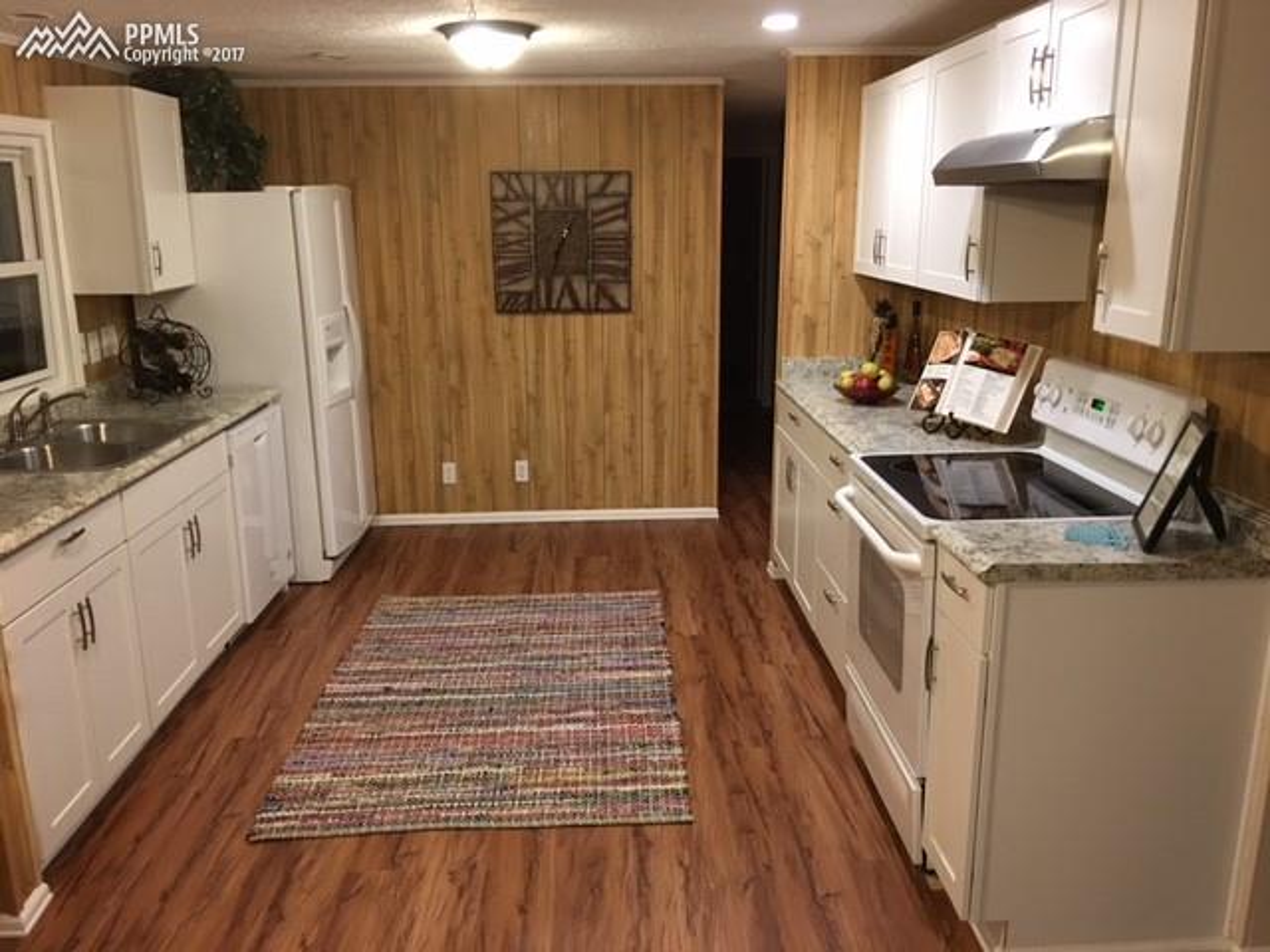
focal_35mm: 29
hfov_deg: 61.7
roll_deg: -1.0
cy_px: 476
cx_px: 635
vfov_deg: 48.2
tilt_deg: -12.6
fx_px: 1064
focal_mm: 4.15
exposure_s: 1/8
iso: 80
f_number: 2.2
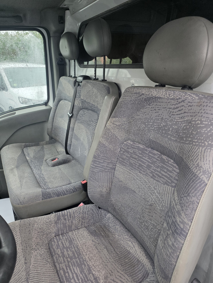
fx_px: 189
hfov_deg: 58.9
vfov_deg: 73.9
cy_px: 142
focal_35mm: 23
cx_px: 106
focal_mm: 6.25
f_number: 1.7
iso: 160
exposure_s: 1/180
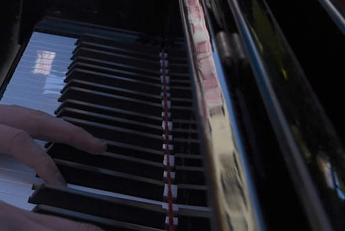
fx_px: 1122
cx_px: -115
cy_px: -112
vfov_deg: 11.3
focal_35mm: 117
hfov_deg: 16.4
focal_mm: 24
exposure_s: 1/250
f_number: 8
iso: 100
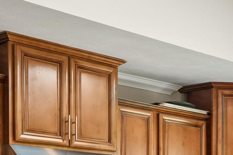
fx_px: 640
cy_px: 221
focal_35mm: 99
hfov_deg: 18.8
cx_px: 318
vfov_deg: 13.2
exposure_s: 1
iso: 100
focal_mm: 18
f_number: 8
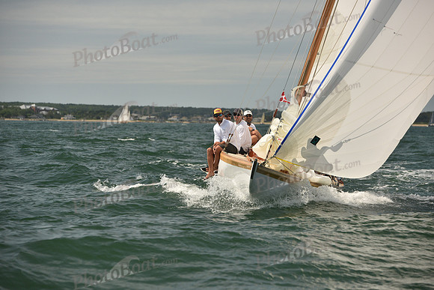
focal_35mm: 170
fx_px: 2050
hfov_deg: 12.1
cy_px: 145
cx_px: 217
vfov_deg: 8.1
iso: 320
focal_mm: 170
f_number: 6.3
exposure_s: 1/1250
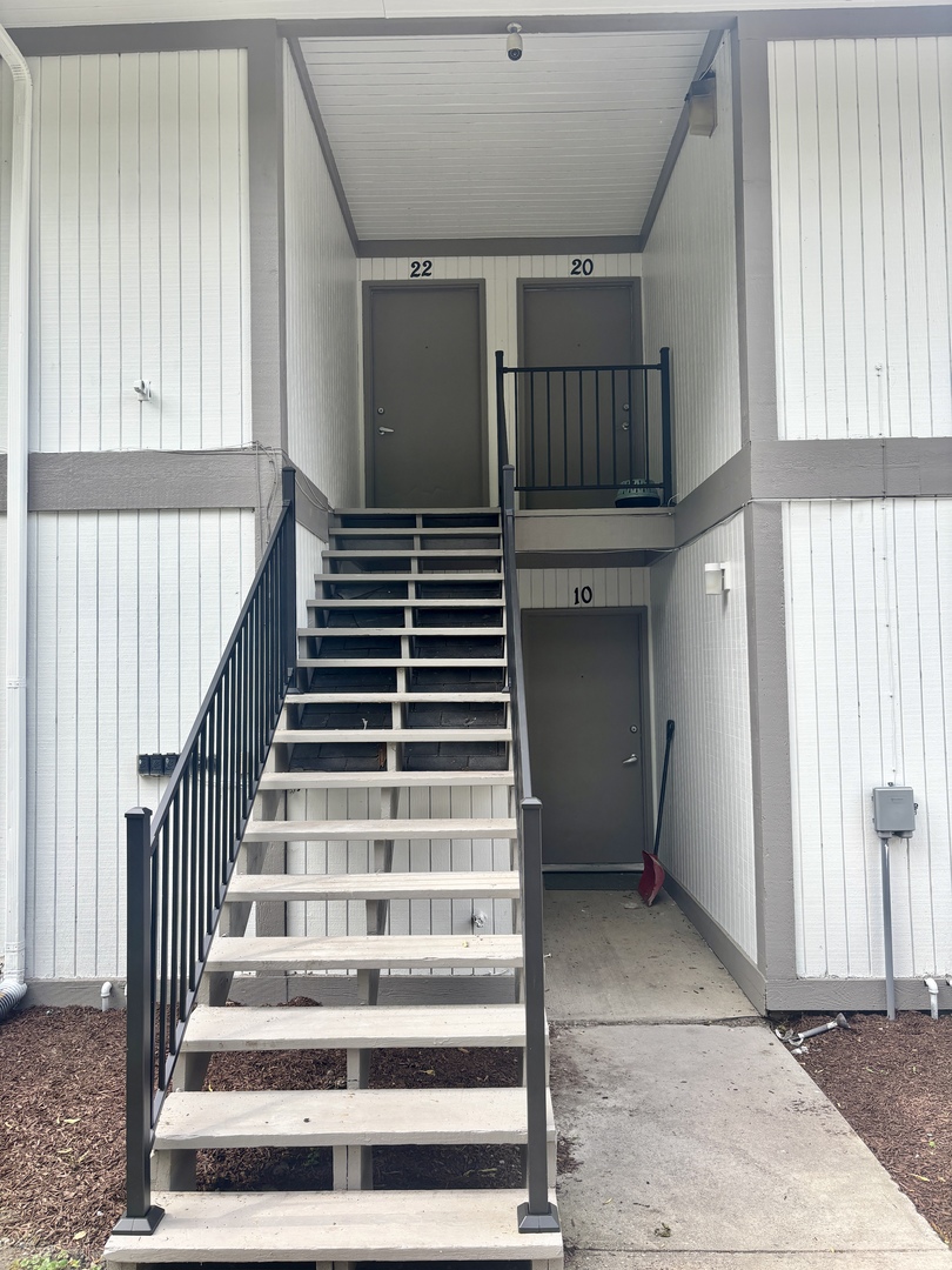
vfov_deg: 67.3
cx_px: 476
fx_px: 953
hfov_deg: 53.1
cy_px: 635
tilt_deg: +3.0
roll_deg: +0.3
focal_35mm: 26
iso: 50
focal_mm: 5.96
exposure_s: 1/437
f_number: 1.6
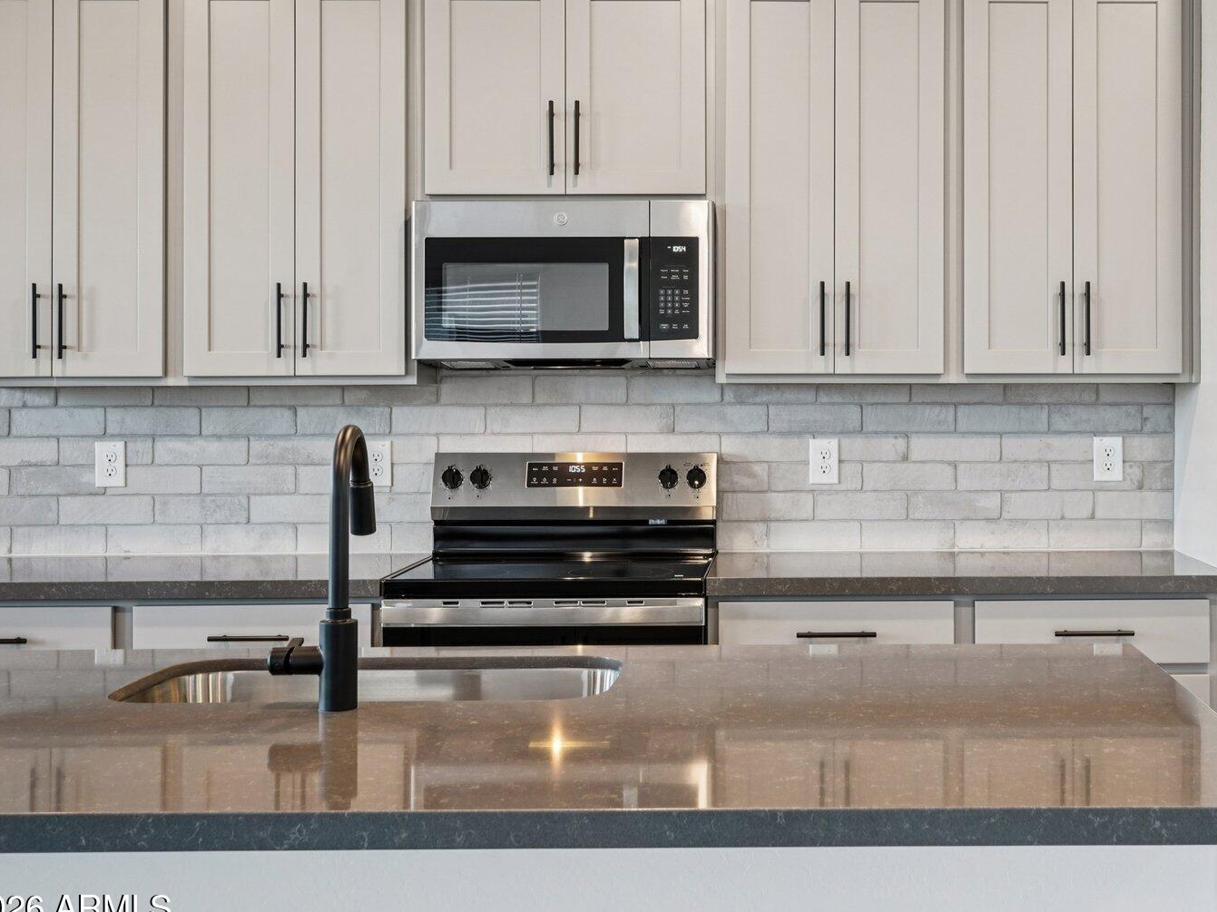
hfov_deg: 39.5
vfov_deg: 30.7
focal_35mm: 47
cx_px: 892
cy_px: 345
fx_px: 1652
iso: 400
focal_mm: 32
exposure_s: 1/20
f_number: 8
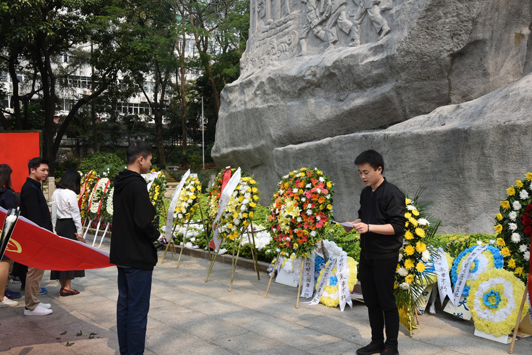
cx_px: 260
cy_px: 177
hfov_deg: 49.5
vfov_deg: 34.2
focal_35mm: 39
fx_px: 576
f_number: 11
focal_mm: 38
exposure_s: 1/500
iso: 800
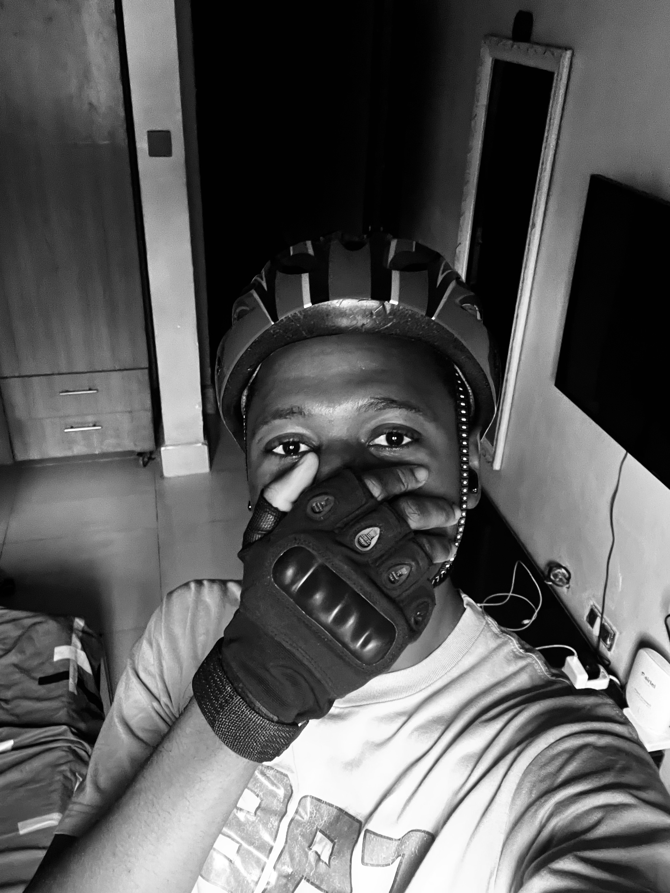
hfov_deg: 46.8
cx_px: 335
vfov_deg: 60.0
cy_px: 446
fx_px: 774
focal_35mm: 30
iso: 800
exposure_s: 1/24
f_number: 2.2
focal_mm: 2.71
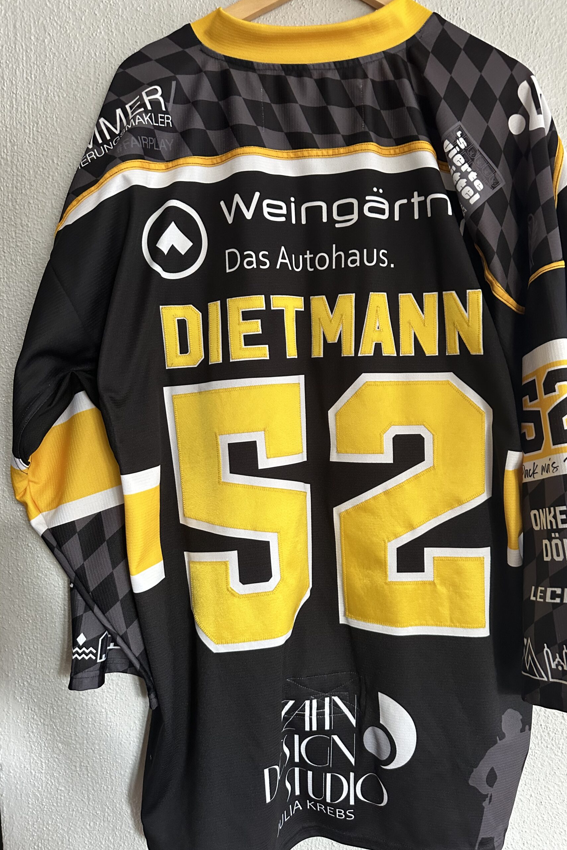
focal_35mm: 25
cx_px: 313
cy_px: 425
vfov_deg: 71.5
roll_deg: +0.7
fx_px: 591
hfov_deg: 51.2
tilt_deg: -4.6
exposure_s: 1/50
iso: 500
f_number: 1.78
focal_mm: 6.86
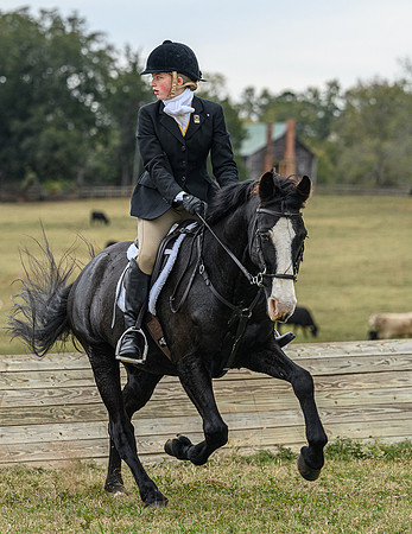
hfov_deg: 7.2
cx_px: 236
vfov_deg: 9.4
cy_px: 265
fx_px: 3253
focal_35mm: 209
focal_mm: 120
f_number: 3.5
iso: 500
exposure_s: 1/800
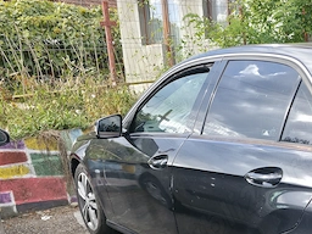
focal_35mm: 54
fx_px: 487
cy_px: 221
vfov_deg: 26.0
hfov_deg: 32.1
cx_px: 327
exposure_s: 1/359
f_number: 1.7
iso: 32
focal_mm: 6.3
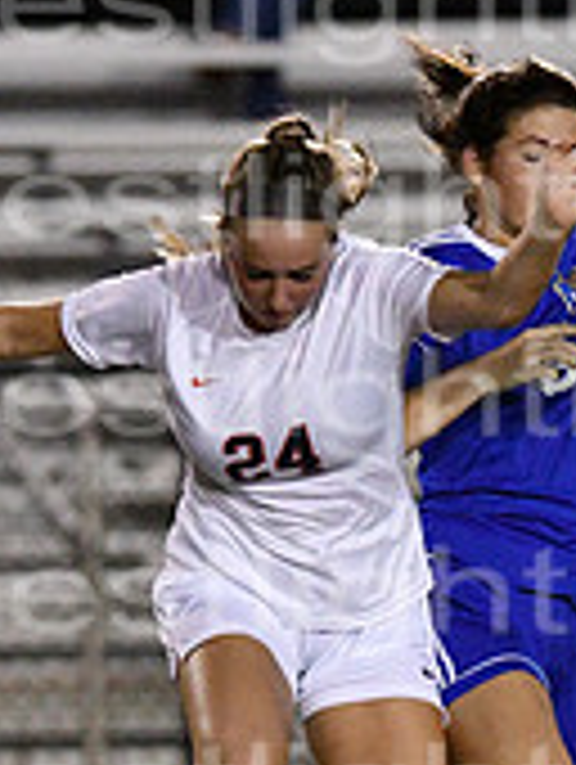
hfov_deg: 1.0
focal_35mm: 1475
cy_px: 700
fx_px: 32643
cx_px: 508
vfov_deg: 1.3
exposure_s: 1/640
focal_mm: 300
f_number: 3.5
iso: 10000
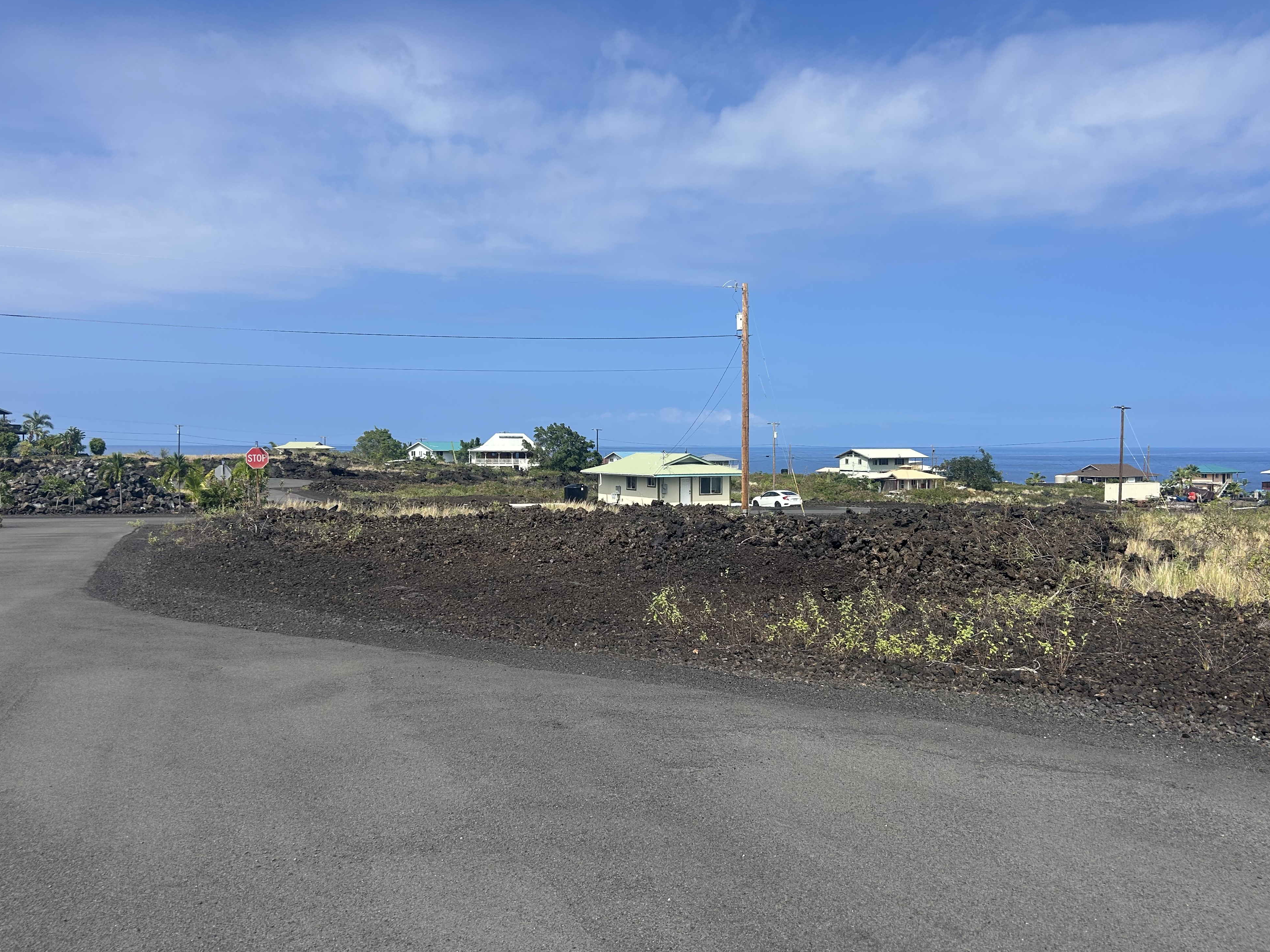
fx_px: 991
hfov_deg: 65.3
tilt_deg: -2.5
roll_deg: -0.1
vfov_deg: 51.4
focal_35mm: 27
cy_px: 469
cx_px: 646
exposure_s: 1/5076
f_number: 1.5
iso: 50
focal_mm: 5.7
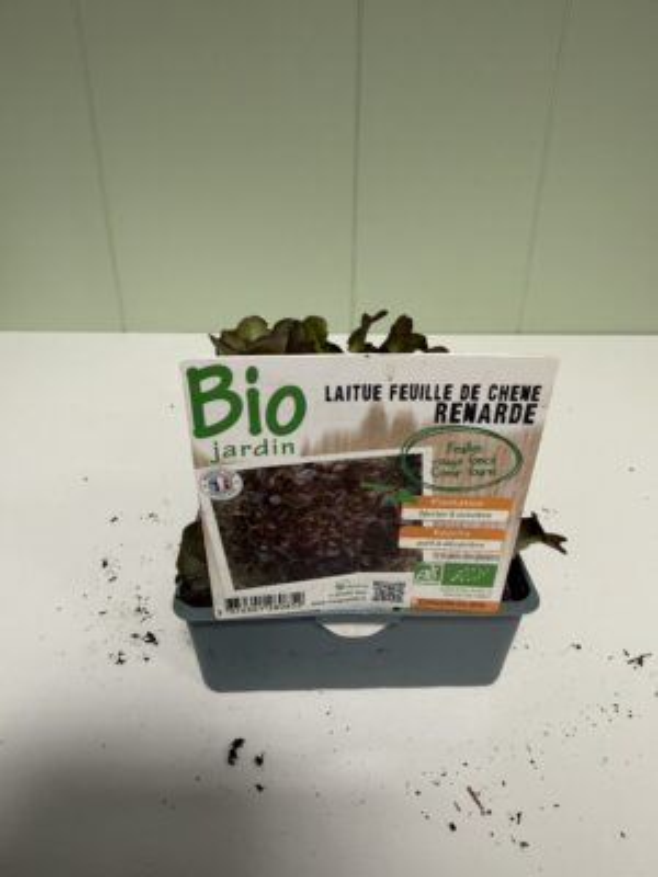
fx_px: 608
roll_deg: -0.8
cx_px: 329
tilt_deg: -27.1
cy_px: 438
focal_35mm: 24
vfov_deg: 71.6
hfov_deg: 56.8
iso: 160
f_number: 2.2
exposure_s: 1/100
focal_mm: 2.22
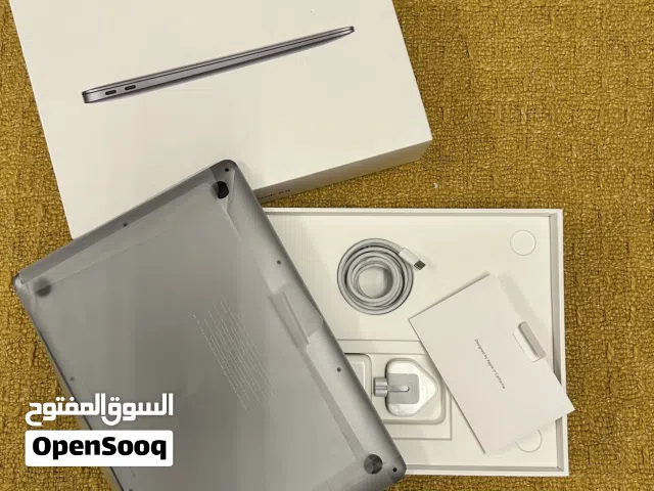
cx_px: 327
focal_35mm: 26
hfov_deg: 67.3
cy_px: 246
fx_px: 491
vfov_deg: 53.1
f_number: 1.5
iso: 100
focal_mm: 5.7
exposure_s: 1/100
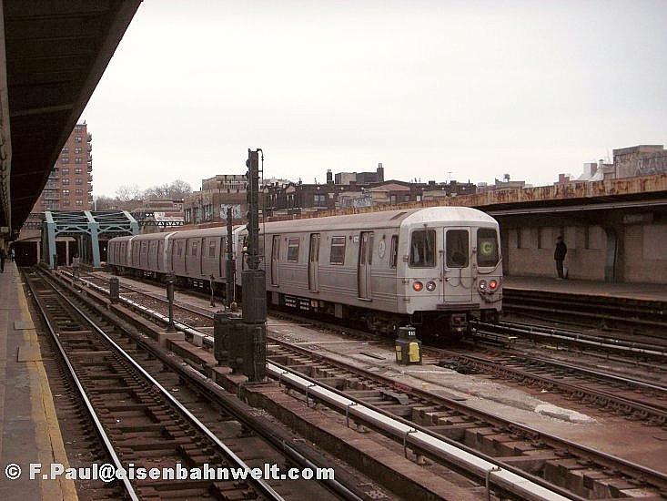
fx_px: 1060
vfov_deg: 26.6
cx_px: 334
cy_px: 250
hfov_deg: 34.9
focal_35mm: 55
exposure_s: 1/1000
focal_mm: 9.1
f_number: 3.7
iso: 160
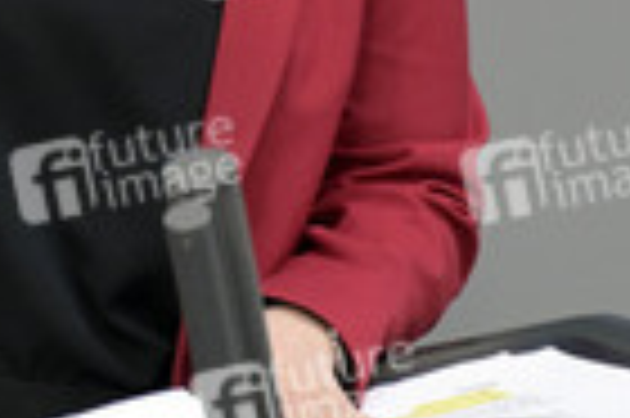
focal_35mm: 1446
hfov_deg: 1.4
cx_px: 187
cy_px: -166
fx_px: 25275
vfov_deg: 0.9
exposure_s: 1/400
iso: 8000
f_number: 5.6
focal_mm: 450
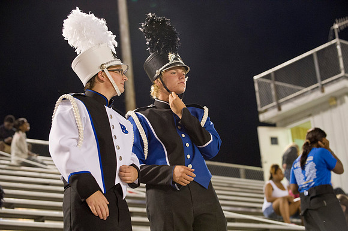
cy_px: 116
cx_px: 174
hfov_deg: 23.7
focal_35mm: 86
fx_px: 831
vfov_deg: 15.9
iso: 3200
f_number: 3.5
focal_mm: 86
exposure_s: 1/100
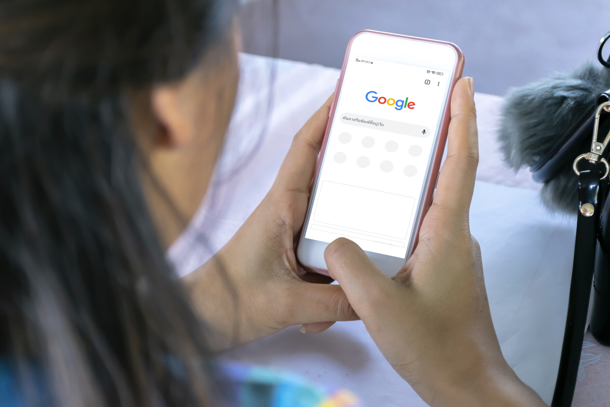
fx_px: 559
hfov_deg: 57.2
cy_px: 209
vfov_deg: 40.0
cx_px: 312
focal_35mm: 33
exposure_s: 1/125
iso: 100
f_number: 4.5
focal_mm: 31
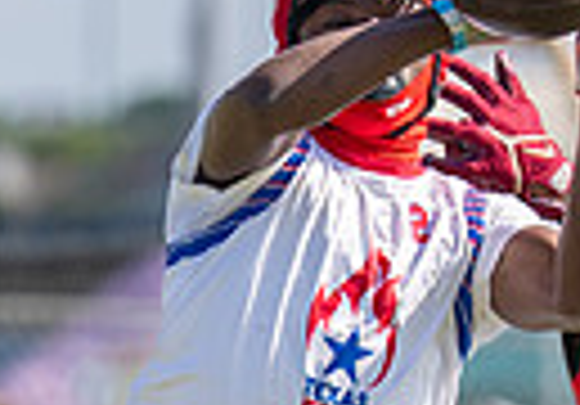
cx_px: 370
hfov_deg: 1.8
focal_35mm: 1131
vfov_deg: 1.3
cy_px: 803
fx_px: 18485
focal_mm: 150
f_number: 2.8
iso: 100
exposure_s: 1/2000
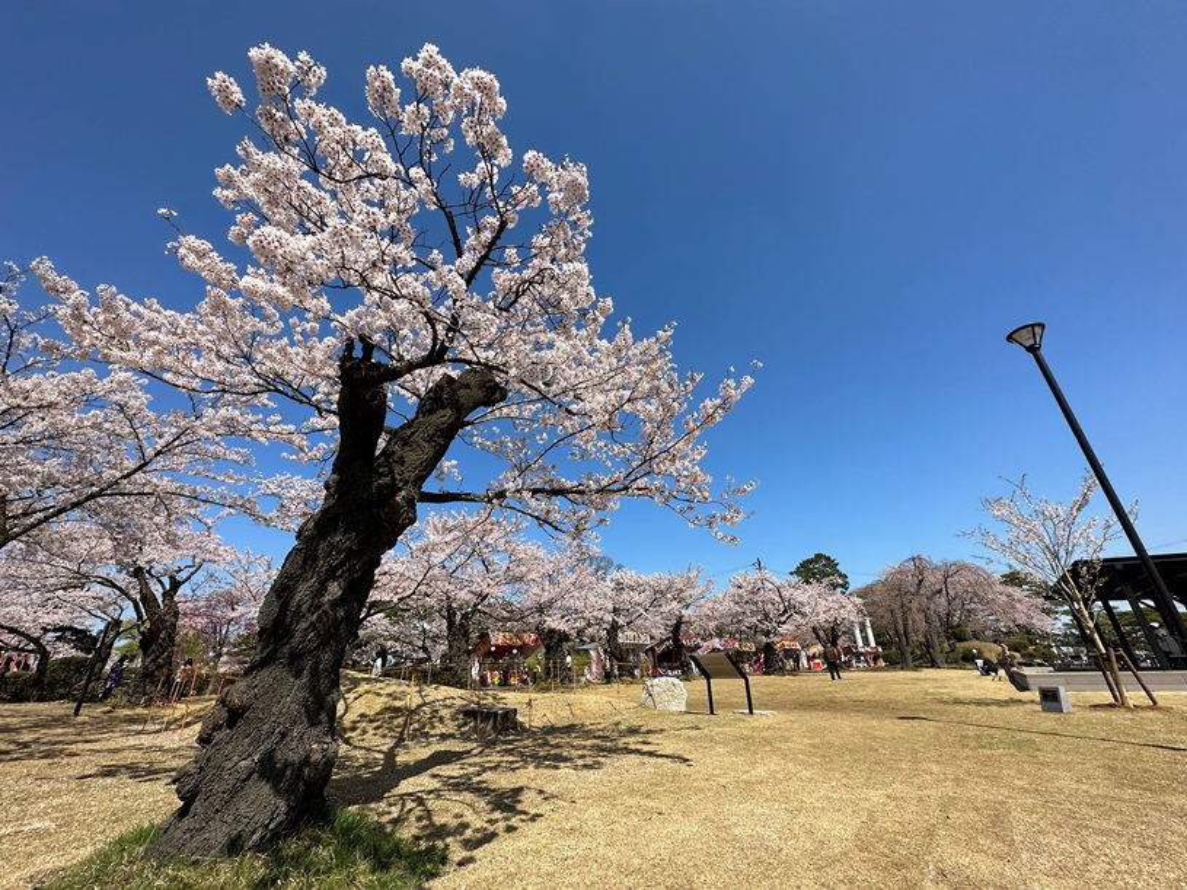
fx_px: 480
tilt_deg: +25.8
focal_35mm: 14
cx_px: 594
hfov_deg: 102.1
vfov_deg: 85.7
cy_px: 445
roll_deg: +1.0
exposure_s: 1/2506
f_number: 2.2
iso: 50
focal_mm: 2.22
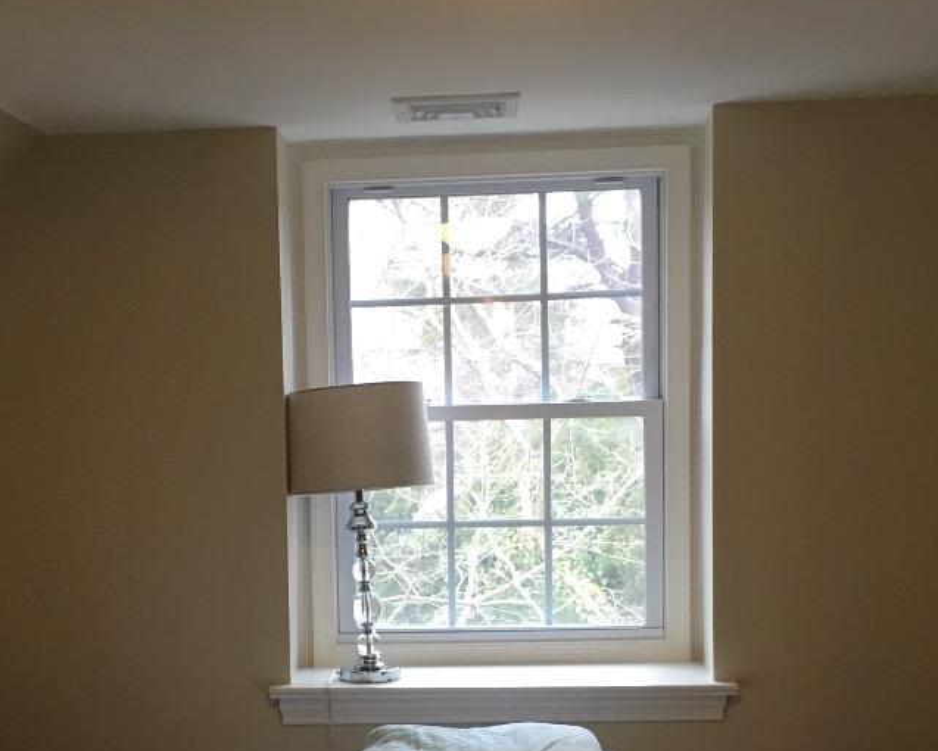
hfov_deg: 29.4
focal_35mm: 64
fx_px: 1777
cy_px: 613
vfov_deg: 23.5
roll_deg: +2.4
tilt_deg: -5.9
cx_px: 328
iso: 80
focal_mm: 4.15
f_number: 2.2
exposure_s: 1/30
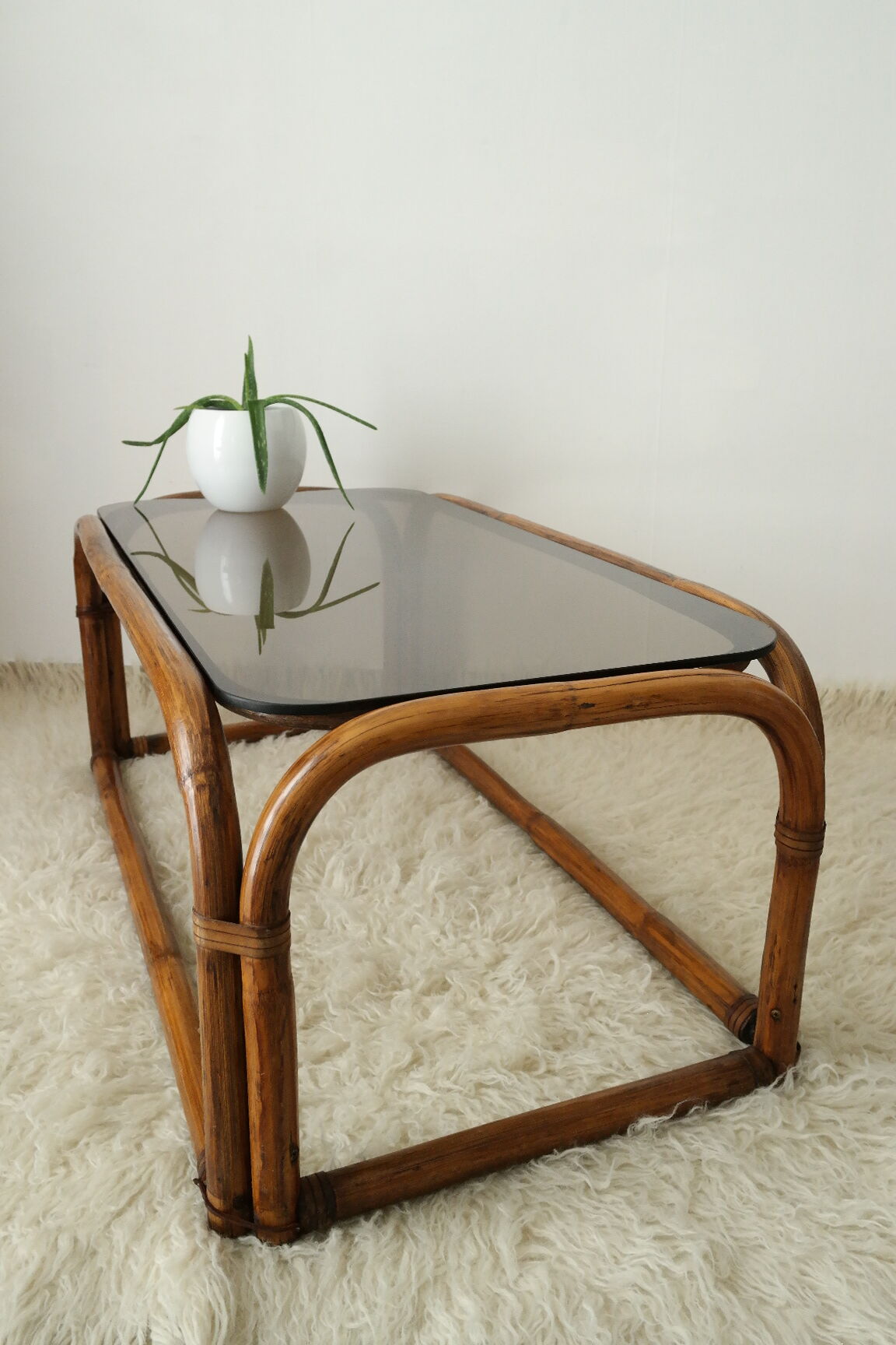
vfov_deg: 61.9
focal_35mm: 30
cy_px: 672
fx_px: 1120
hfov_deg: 43.6
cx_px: 448
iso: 1600
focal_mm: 20
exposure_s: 1/25
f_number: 5.6
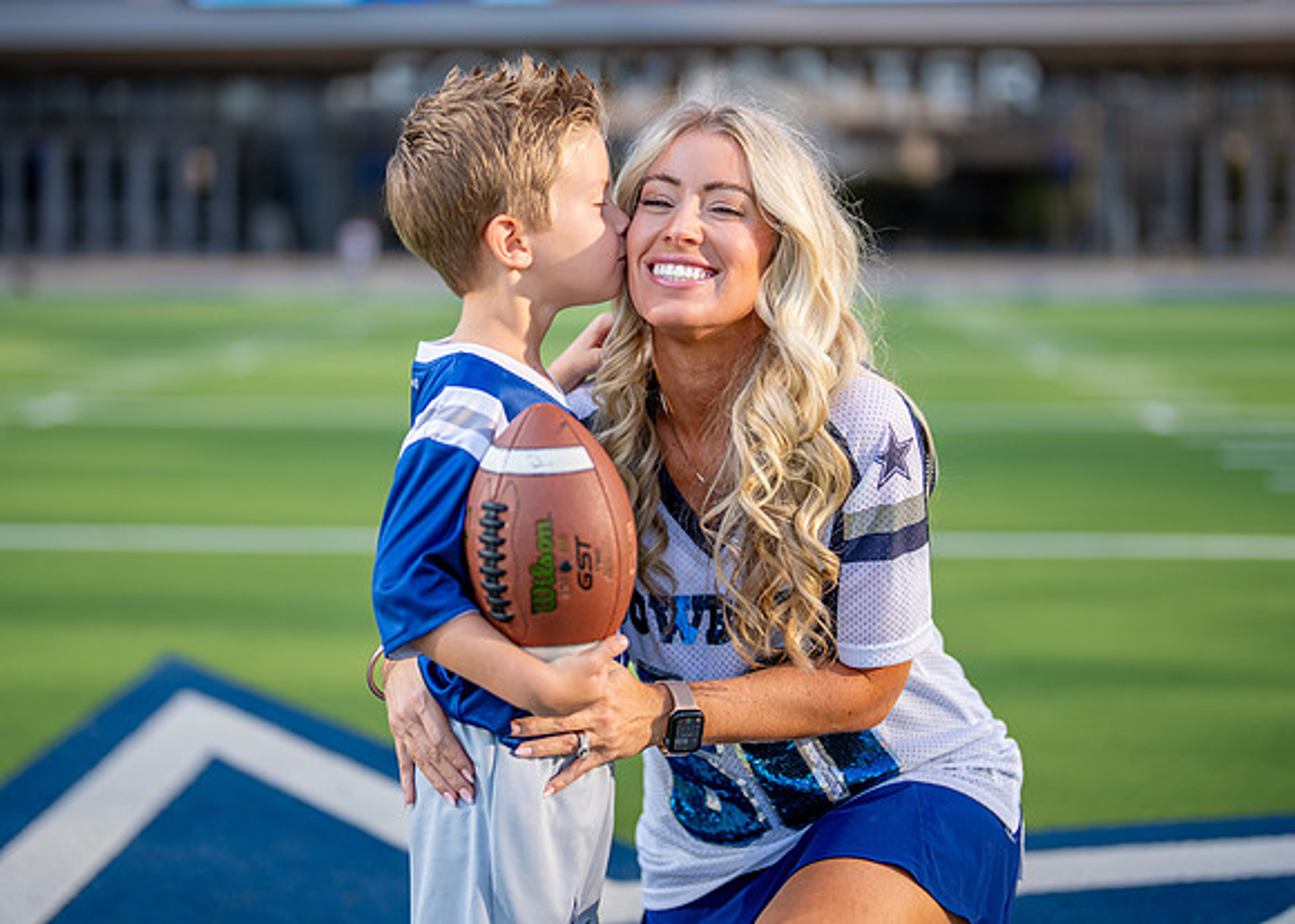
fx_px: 2322
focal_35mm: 63
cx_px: 569
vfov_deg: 22.5
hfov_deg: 31.1
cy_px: 386
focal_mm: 50
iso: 125
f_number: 1.2
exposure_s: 1/3200
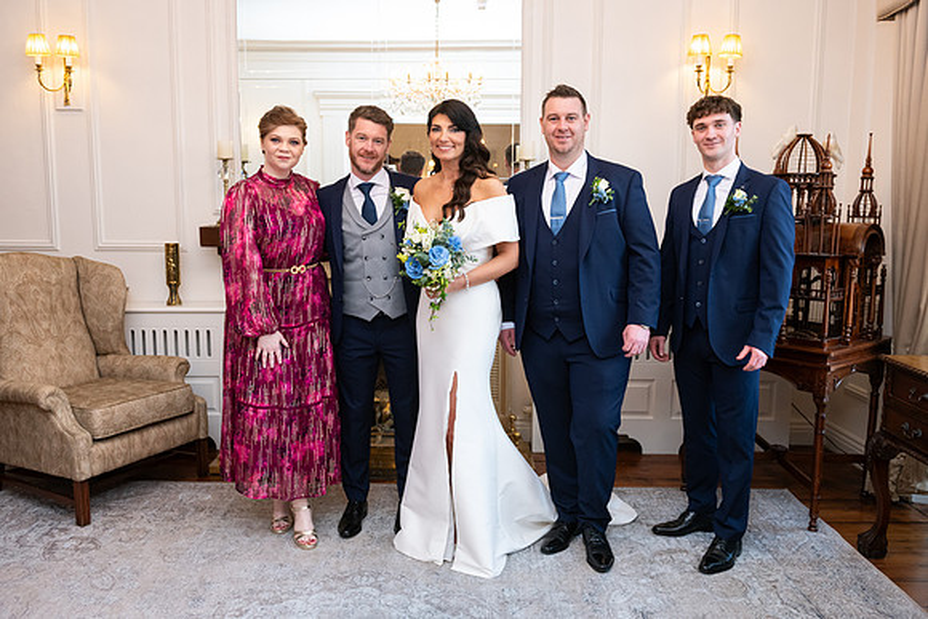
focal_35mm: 30
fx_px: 768
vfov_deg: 43.9
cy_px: 310
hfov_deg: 62.3
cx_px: 464
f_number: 5
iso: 640
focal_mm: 29
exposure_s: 1/160
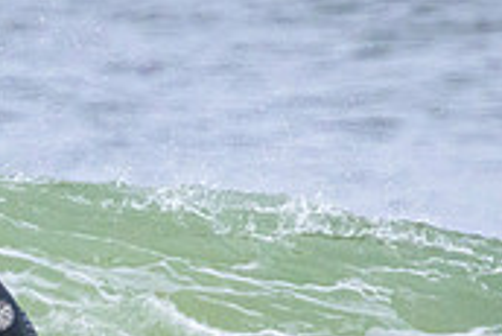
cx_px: -16
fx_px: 41030
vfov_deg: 0.5
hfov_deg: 0.7
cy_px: 440
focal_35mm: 2940
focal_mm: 800
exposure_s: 1/3200
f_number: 11
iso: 4500
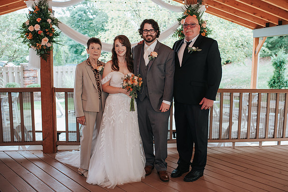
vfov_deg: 34.8
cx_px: 155
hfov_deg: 50.3
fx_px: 307
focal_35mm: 38
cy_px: 91
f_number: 3.2
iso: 250
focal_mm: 35
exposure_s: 1/200
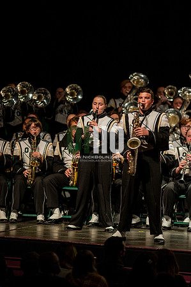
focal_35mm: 300
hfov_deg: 4.6
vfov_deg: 6.9
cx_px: 96
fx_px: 2393
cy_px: 144
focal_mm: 300
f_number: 2.8
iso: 3200
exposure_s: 1/500
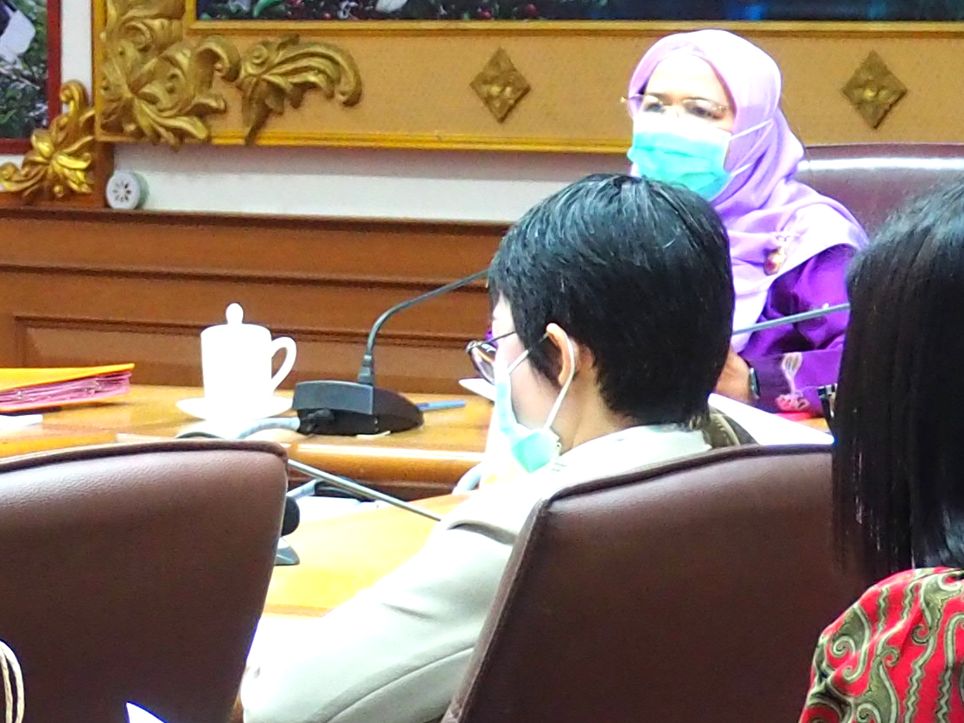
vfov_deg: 6.0
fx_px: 6906
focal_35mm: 248
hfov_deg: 7.8
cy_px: 144
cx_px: -469
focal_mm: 30
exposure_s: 1/30
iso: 1600
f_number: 5.4
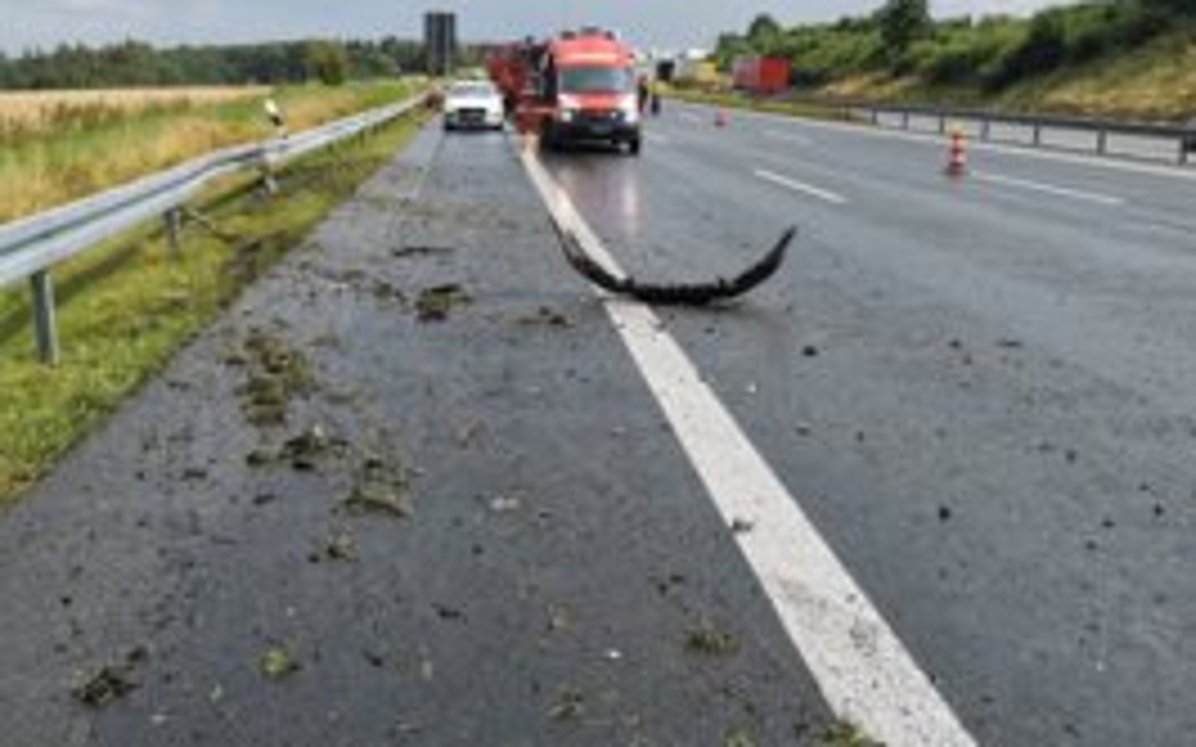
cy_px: 302
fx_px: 1401
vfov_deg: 29.8
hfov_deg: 46.2
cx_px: 611
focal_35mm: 43
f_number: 1.8
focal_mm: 5.58
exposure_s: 1/2309
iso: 50
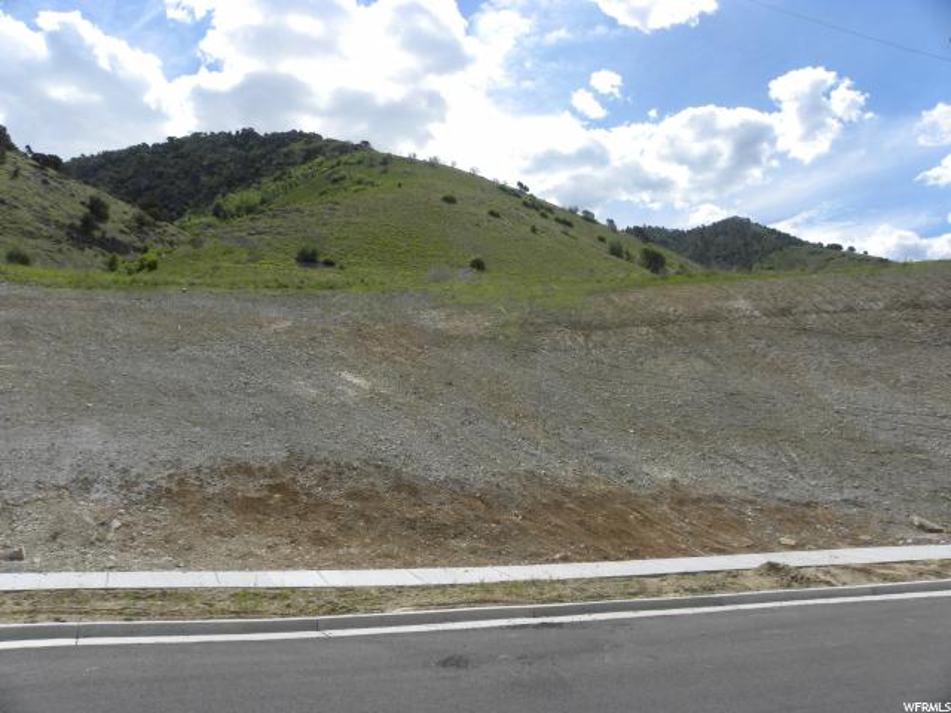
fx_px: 714
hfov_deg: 67.3
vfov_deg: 53.1
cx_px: 476
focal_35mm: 26
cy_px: 356
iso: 64
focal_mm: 4.6
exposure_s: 1/378
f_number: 6.3
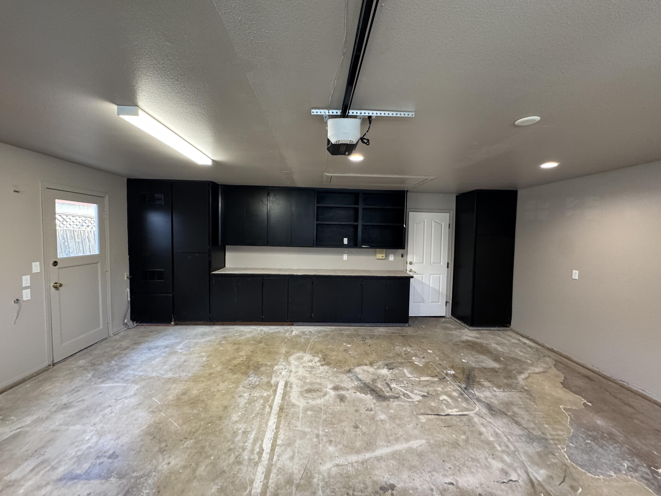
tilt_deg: -4.3
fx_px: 267
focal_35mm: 14
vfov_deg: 85.7
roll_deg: -1.5
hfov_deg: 102.1
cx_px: 330
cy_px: 248
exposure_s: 1/60
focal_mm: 2.22
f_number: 2.2
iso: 500
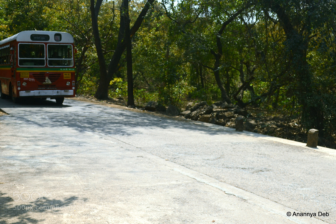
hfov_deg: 45.0
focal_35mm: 44
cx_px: 168
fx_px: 406
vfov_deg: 30.8
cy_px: 112
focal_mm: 29
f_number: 5.6
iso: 200
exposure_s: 1/500
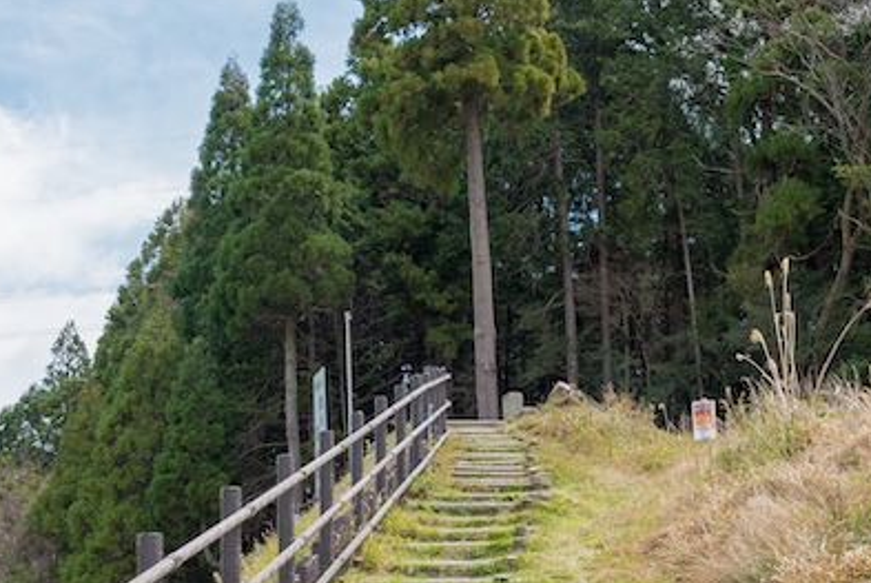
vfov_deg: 15.7
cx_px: 477
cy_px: 405
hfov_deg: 23.3
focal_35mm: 87
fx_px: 2107
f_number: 8
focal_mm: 38
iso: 125
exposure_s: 1/160
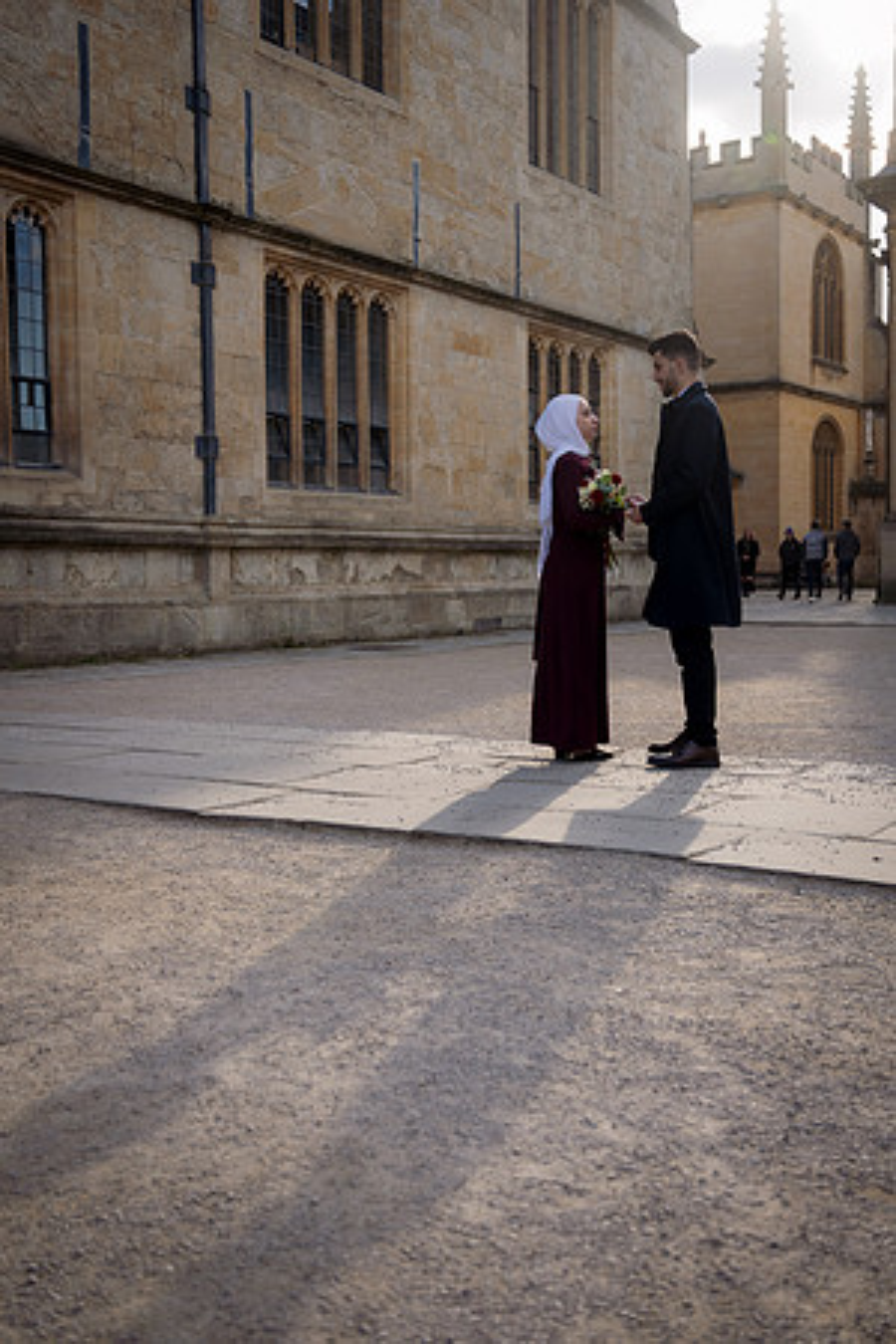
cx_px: 448
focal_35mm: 39
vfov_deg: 49.6
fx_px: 1456
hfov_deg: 34.2
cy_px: 672
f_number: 4
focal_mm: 39
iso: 100
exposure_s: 1/400
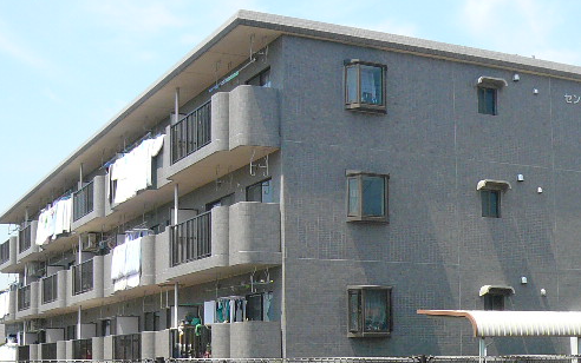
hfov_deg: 32.9
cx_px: 333
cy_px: 269
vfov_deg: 20.8
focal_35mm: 62
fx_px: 982
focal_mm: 4.9
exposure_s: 1/1000
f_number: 2.9
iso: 100
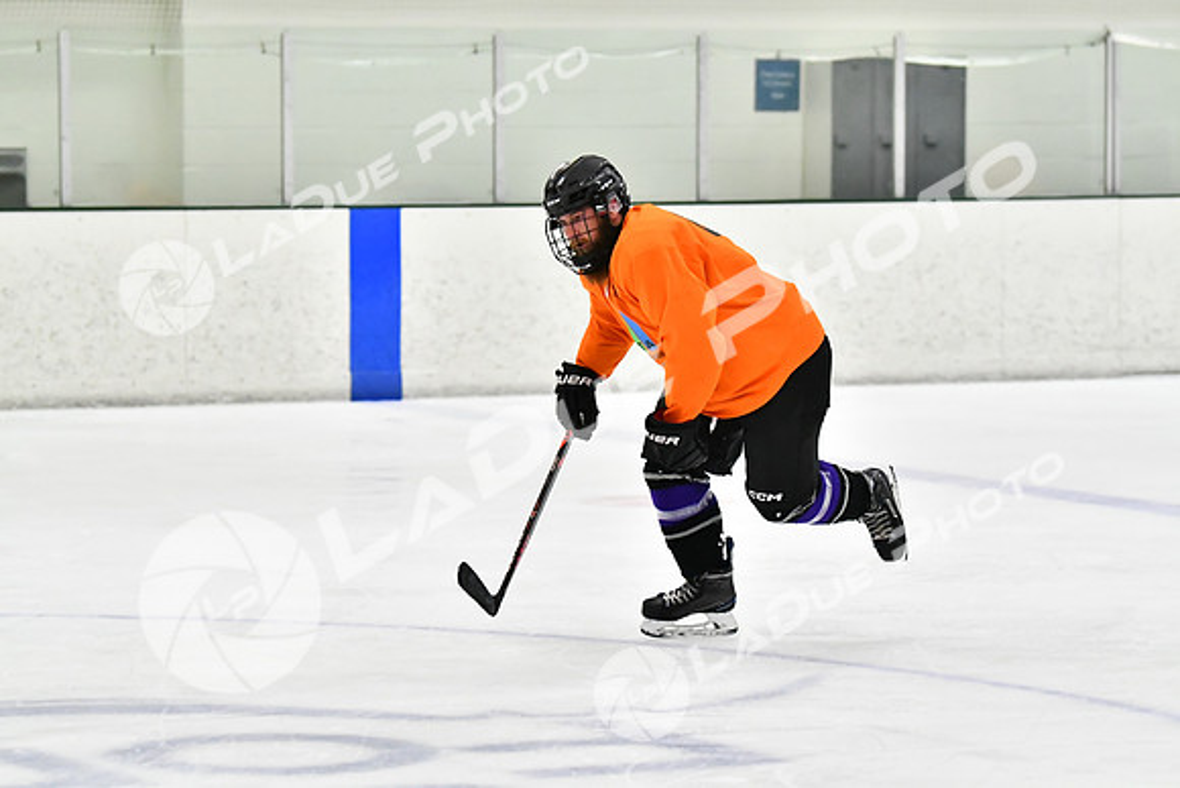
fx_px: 5409
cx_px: 590
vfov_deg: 8.3
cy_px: 394
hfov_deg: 12.4
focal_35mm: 165
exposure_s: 1/1600
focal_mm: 110
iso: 6400
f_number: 2.8
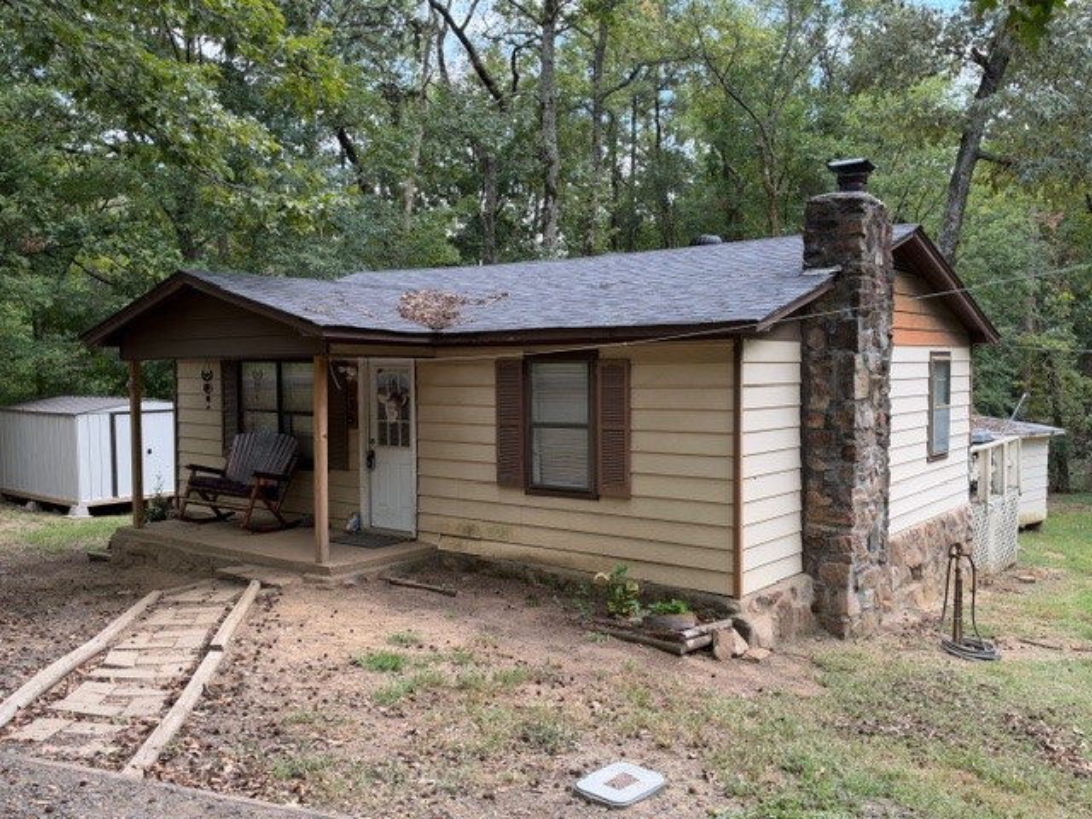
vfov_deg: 46.8
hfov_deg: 60.0
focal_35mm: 30
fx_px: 946
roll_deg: +0.5
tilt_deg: -2.9
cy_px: 410
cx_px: 546
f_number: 1.8
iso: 100
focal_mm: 6.93
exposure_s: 1/615
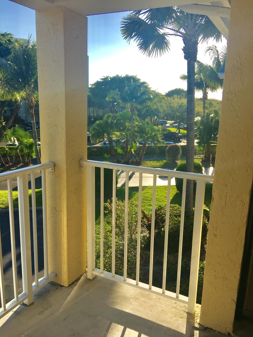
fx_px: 283
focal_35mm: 29
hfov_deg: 48.2
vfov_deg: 61.7
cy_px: 168
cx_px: 126
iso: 25
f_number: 2.2
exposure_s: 1/1115
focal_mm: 4.15
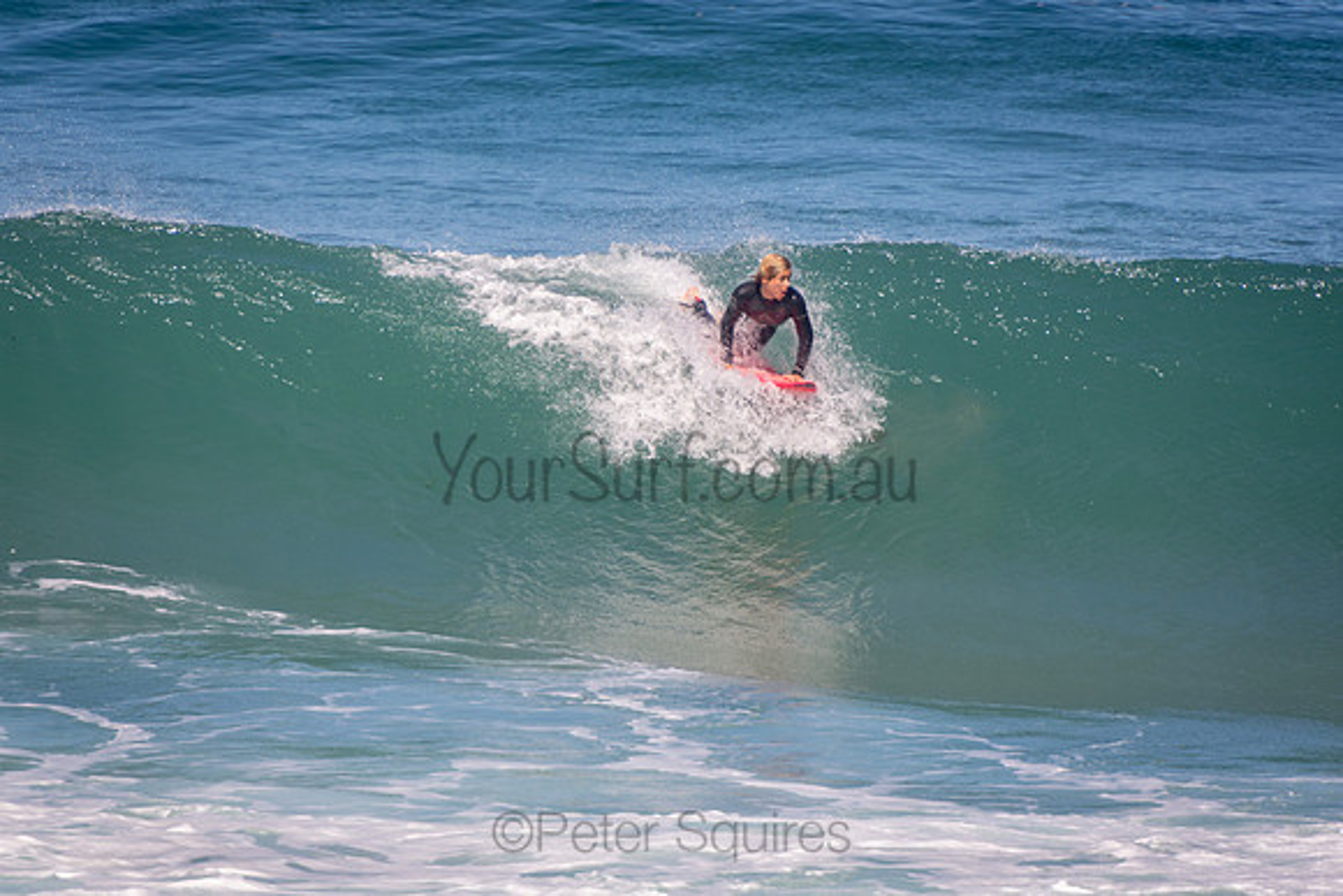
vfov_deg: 2.3
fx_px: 22388
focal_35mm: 600
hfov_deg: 3.4
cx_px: 672
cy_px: 448
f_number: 5.6
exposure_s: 1/1250
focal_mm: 400
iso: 250
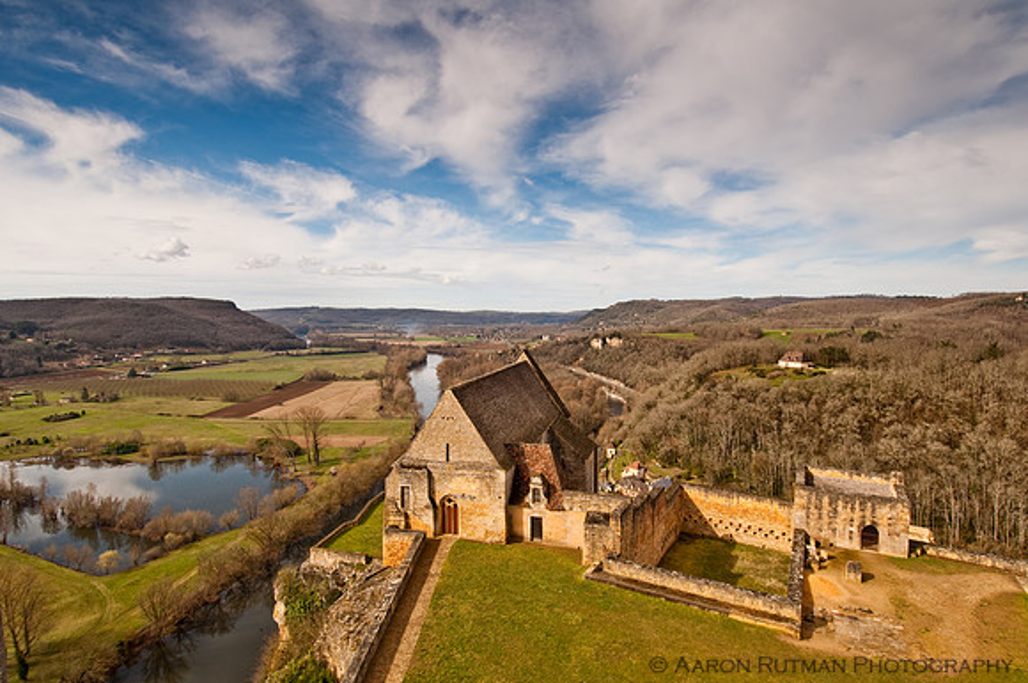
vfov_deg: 67.2
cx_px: 514
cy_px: 342
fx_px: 513
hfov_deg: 90.1
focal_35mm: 18
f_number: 9.5
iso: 200
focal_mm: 12
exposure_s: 1/350
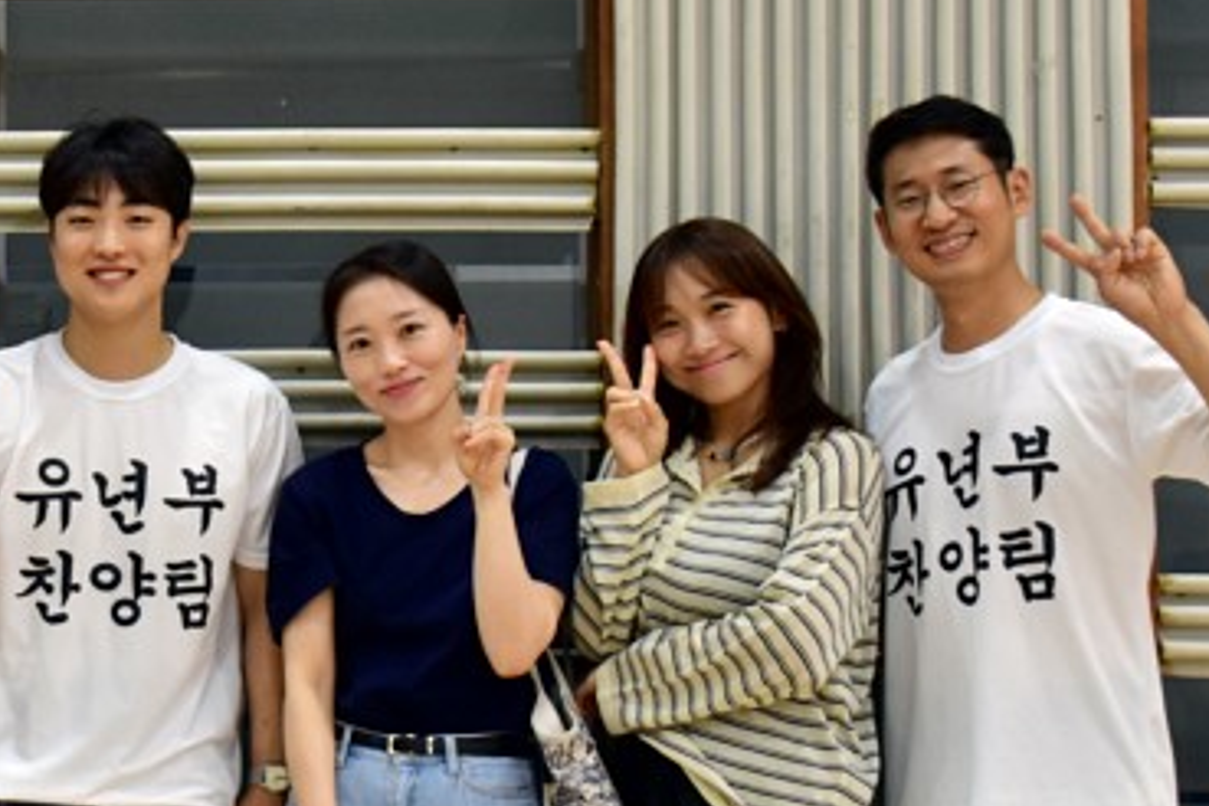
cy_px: 351
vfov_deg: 12.9
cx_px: 79
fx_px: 3567
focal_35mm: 106
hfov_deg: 18.8
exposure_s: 1/50
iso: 800
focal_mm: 29
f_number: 5.6
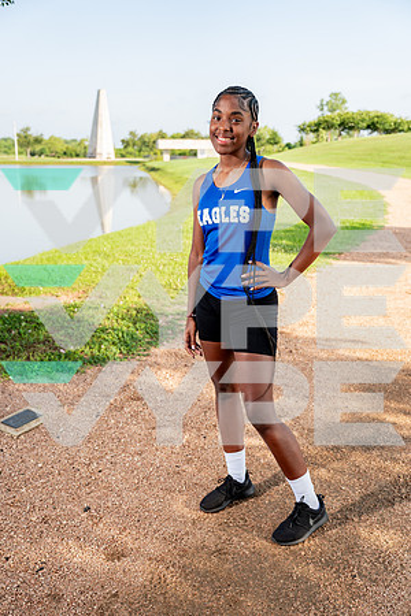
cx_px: 206
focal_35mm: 36
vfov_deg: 53.1
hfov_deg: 36.9
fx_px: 616
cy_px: 308
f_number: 4
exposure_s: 1/250
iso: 100
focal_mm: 36
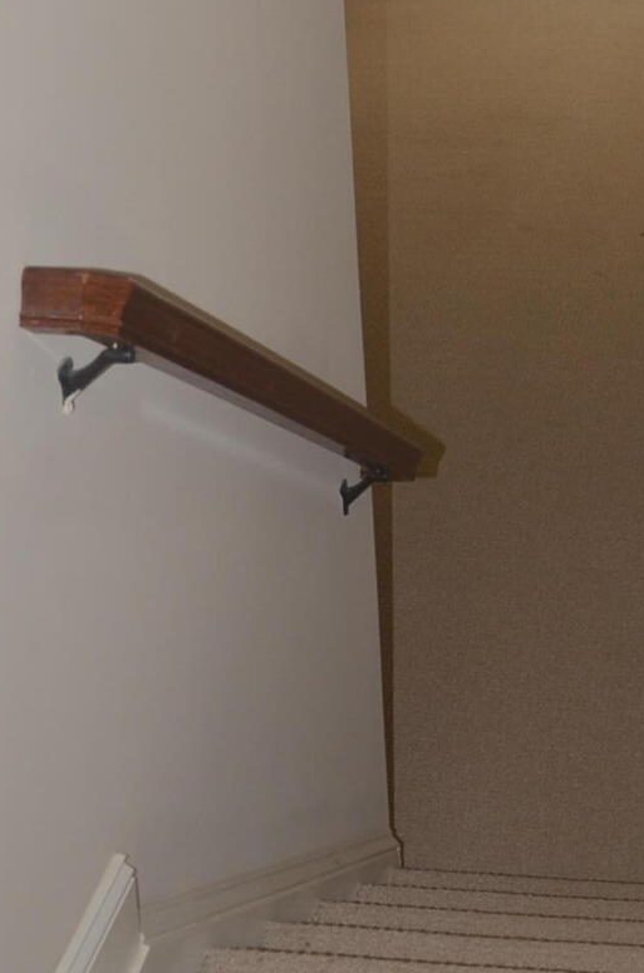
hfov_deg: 16.5
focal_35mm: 81
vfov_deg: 23.8
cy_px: -21
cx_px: 555
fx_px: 2192
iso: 320
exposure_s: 1/60
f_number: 3.8
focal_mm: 21
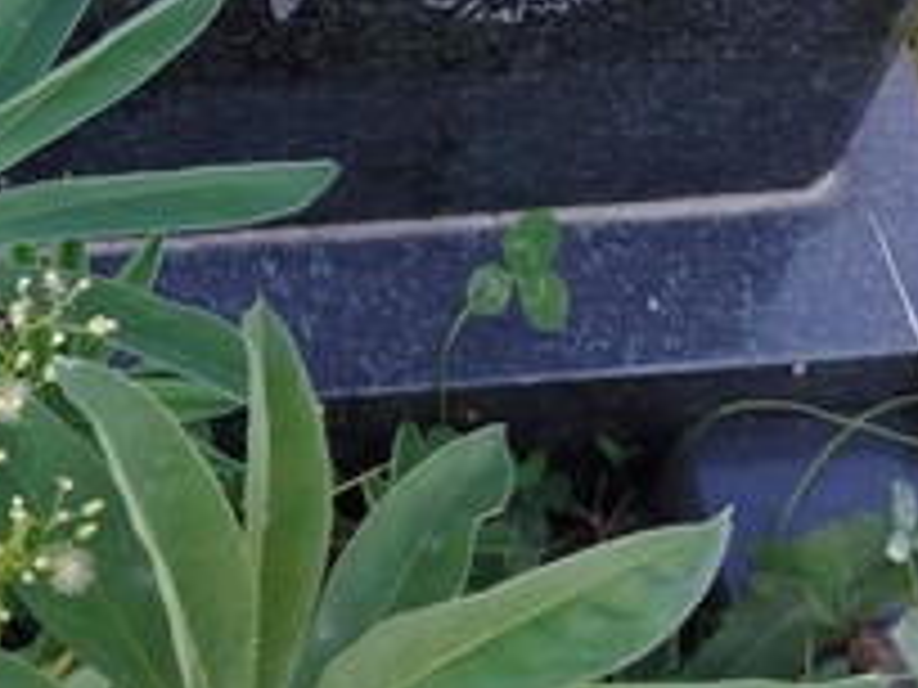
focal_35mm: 94
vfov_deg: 13.8
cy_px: -603
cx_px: 72
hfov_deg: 20.4
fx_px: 2493
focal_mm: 5.31
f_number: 1.7
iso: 50
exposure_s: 1/149
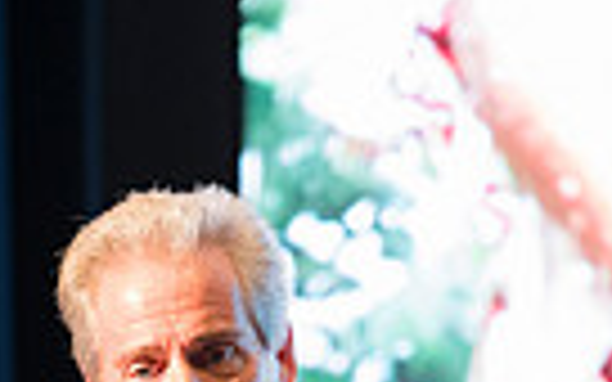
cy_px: 674
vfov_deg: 1.9
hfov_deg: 3.1
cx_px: 248
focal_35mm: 675
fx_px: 11258
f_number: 2.8
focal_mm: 200
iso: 4500
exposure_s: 1/125
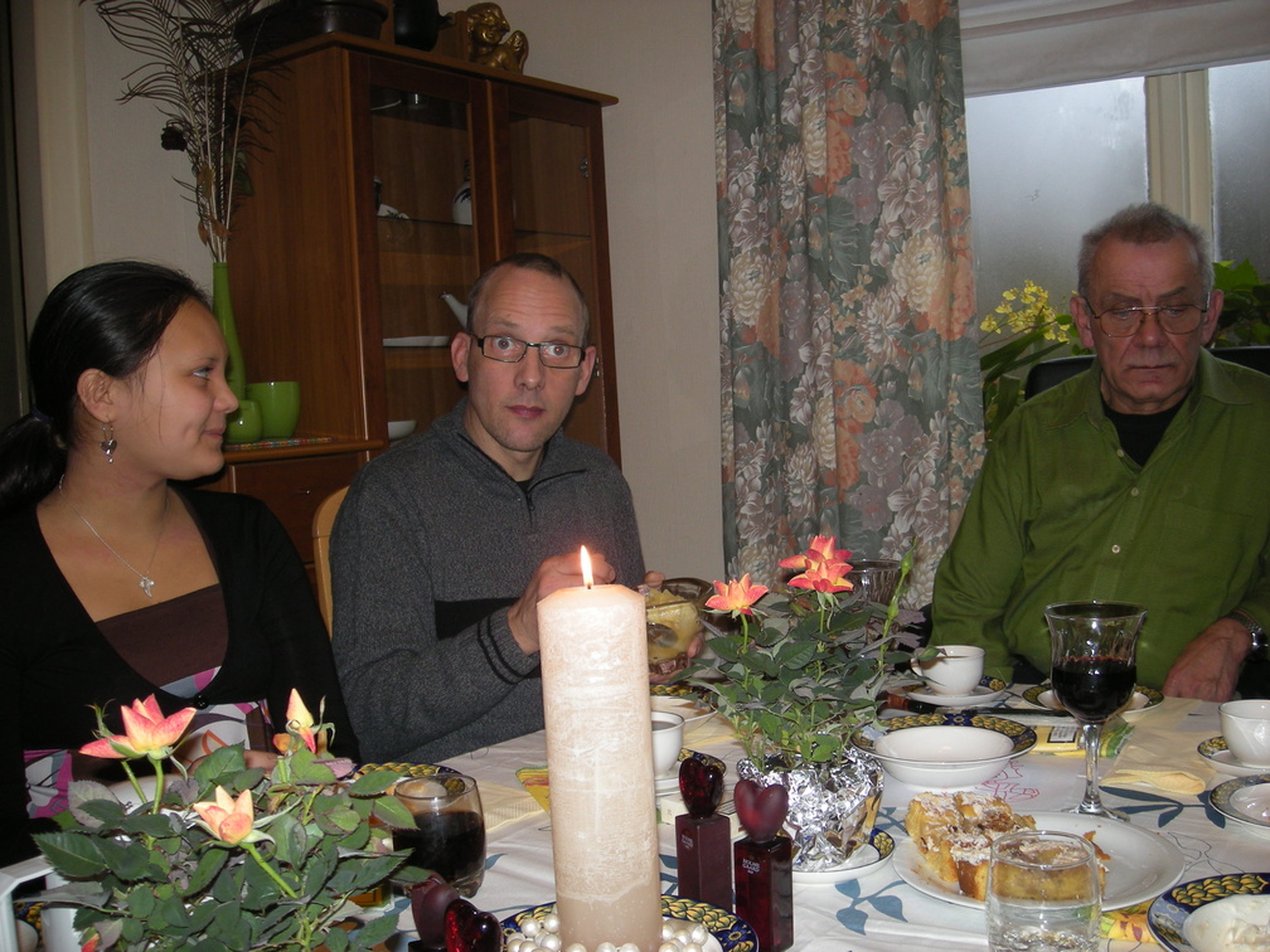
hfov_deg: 52.6
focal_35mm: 35
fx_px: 1284
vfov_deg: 40.7
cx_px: 635
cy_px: 476
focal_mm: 5.7
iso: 67
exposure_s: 1/30
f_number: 2.8
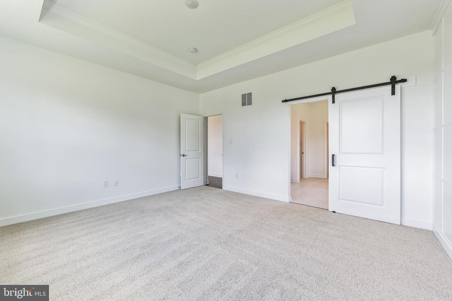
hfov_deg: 104.3
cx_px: 226
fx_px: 176
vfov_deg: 81.2
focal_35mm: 14
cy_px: 150
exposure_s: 1/10
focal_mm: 14
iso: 100
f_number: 8
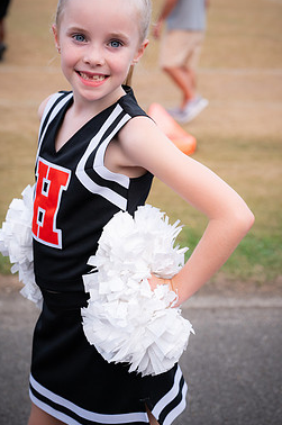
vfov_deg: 29.2
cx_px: 144
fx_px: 813
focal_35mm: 69
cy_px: 175
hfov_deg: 19.7
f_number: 4
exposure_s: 1/640
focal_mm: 58
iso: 640
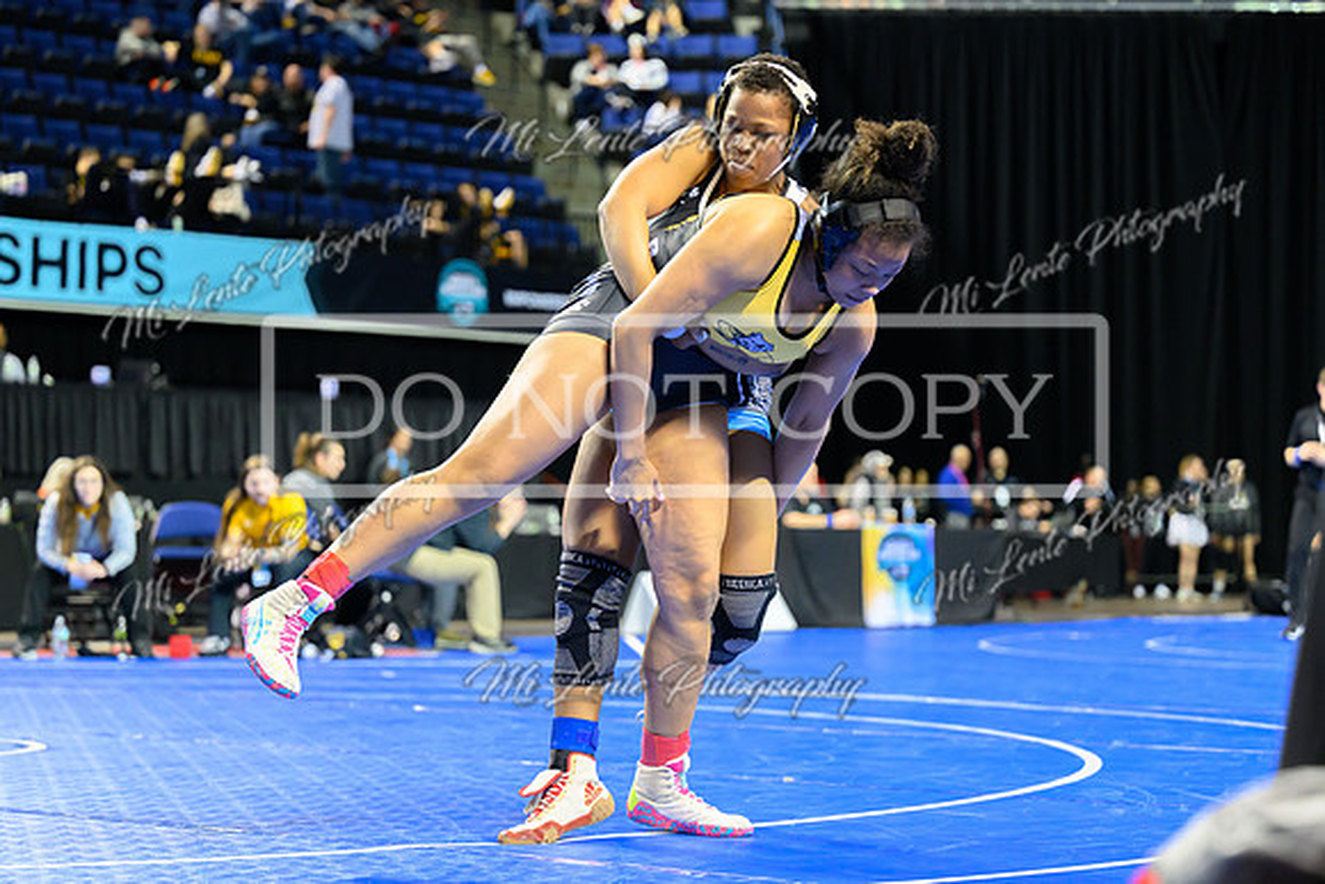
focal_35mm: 85
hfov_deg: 24.0
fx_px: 3120
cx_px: 645
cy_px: 476
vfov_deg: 16.1
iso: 3200
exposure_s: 1/800
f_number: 2.8
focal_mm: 73
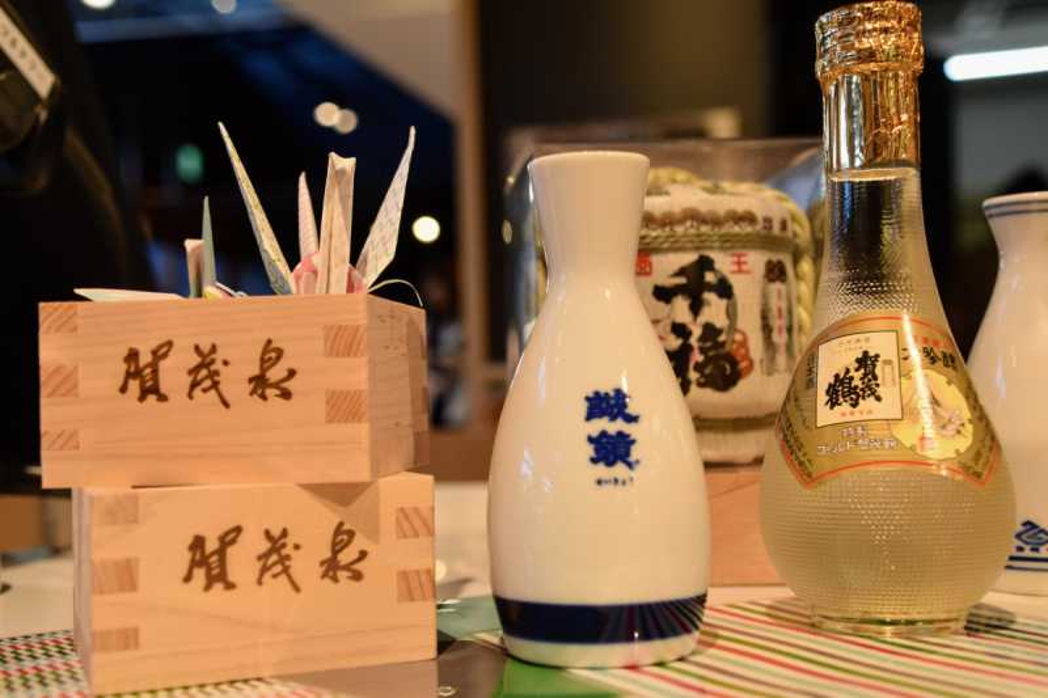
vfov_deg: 28.1
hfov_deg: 41.1
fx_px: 1397
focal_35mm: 48
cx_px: 524
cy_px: 349
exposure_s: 1/125
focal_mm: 32
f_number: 5.6
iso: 400
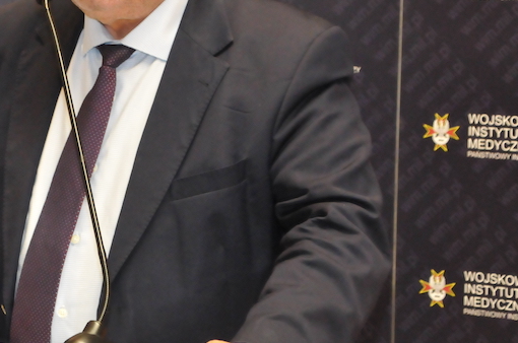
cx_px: 89
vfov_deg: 6.9
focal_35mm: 197
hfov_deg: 10.4
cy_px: 88
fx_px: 2829
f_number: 5.6
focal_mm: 62
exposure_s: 1/60
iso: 2500
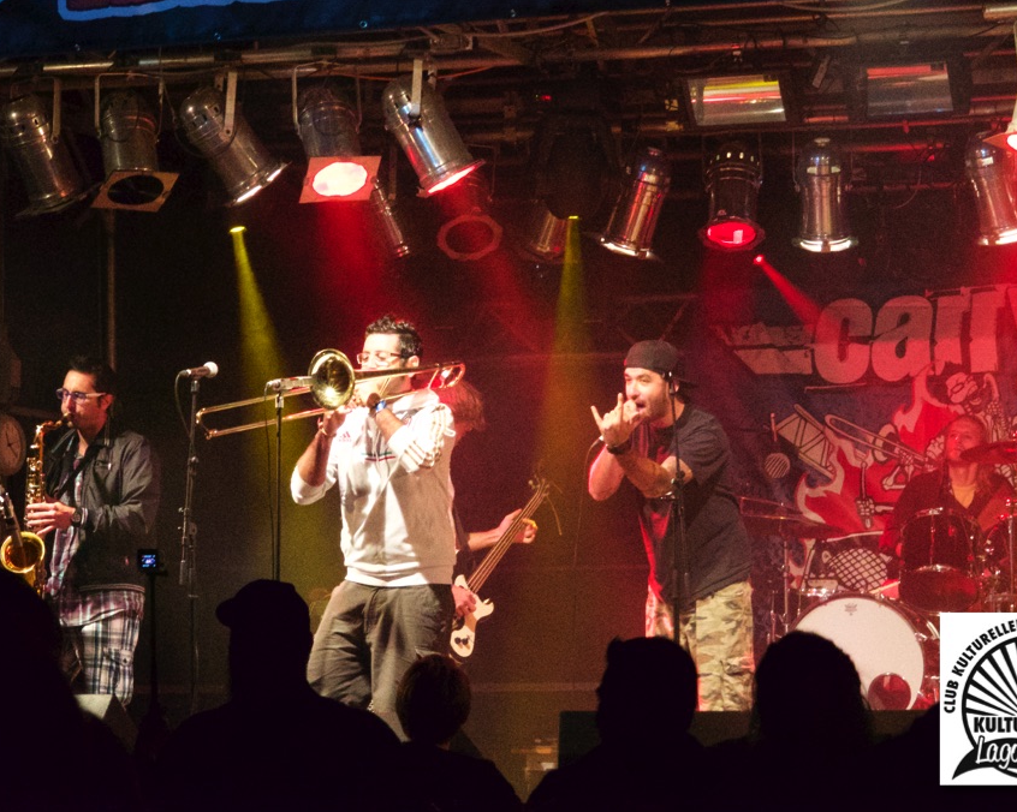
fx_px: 4001
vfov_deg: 11.6
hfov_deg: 14.5
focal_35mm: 133
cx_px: 549
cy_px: 408
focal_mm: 117
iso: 64000
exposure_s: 1/90
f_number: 22
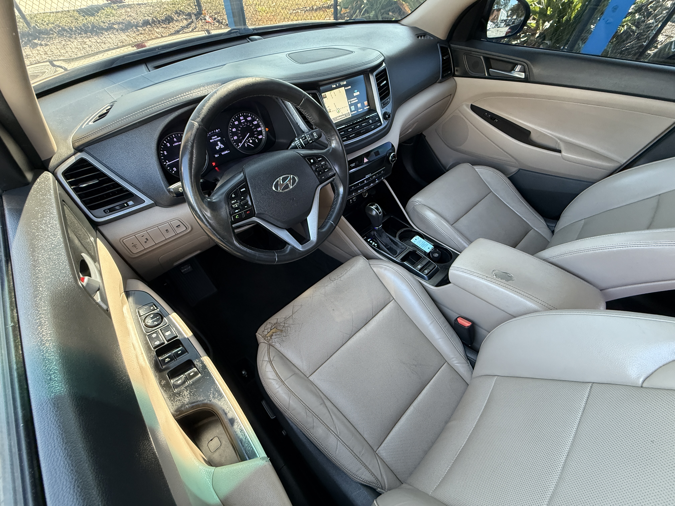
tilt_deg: -49.3
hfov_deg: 102.1
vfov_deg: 85.7
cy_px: 253
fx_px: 273
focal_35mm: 14
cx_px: 338
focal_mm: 2.22
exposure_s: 1/78
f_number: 2.2
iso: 320
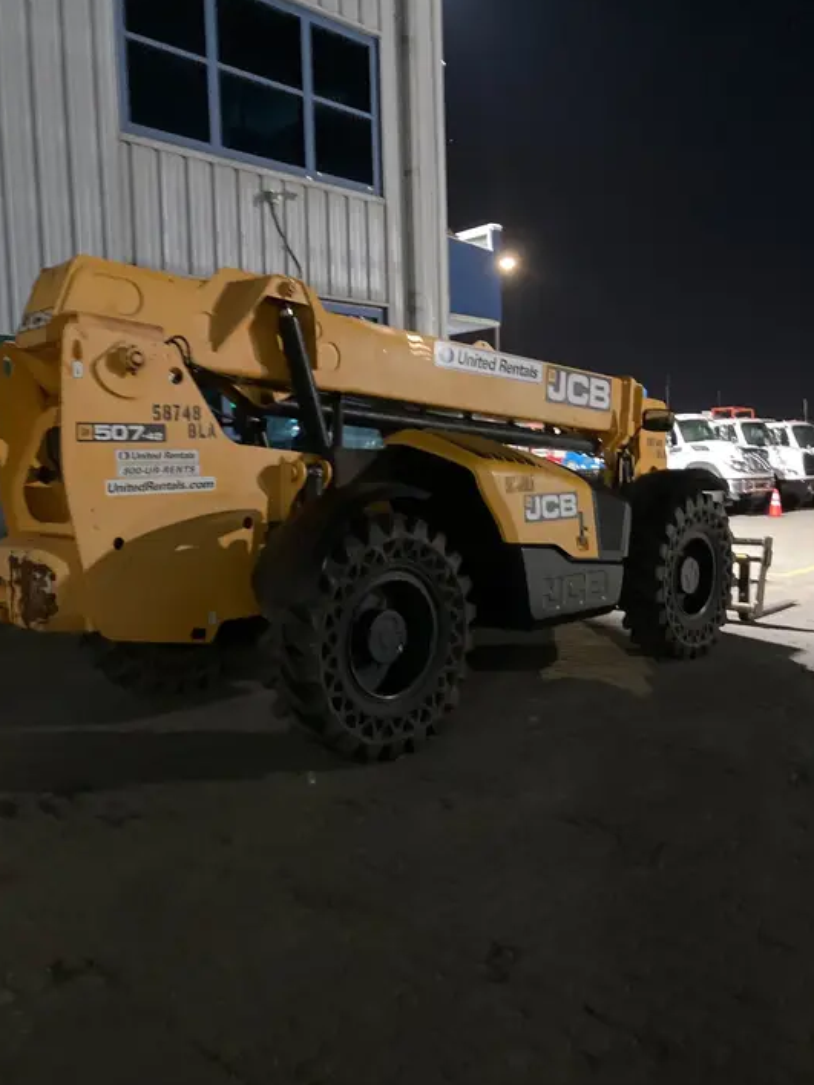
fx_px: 909
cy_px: 536
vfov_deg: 61.7
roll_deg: +1.5
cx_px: 412
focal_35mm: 29
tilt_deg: -2.6
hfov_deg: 48.2
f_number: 1.8
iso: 1000
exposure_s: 1/15
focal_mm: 3.99
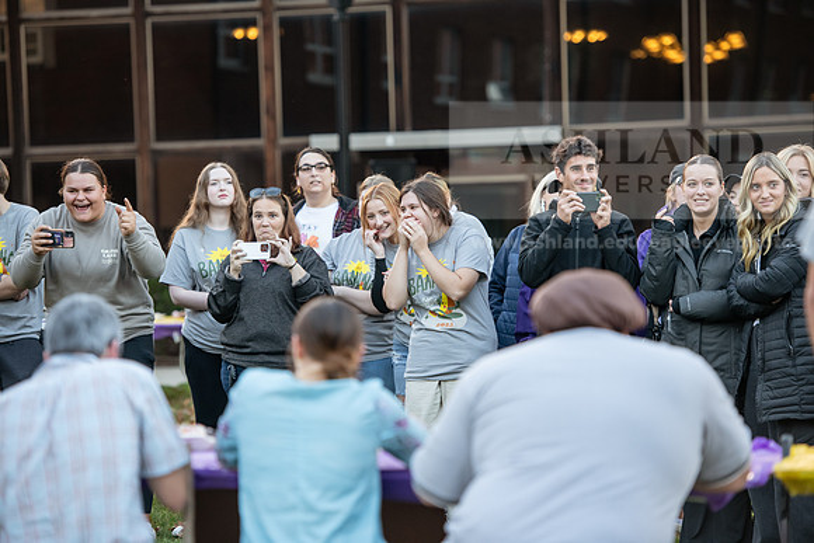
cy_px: 272
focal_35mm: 145
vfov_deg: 9.5
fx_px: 3279
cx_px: 407
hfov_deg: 14.2
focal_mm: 145
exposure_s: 1/320
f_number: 3.2
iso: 1000
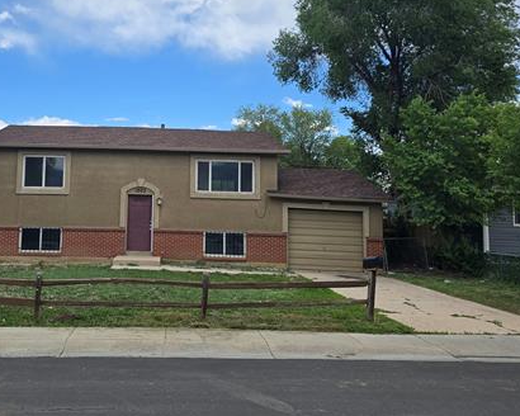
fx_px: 539
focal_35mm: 35
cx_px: 170
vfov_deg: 42.1
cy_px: 176
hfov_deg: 50.5
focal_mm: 6.3
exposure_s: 1/677
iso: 12
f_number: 1.7
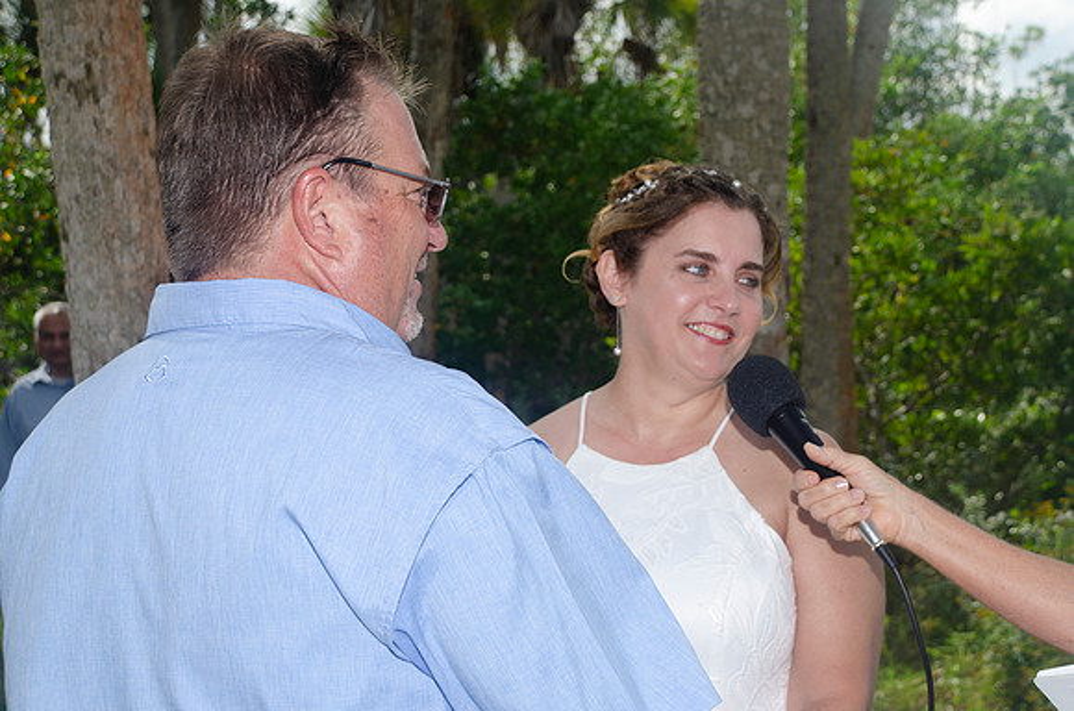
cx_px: 537
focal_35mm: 78
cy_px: 356
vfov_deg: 17.4
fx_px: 2322
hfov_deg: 26.0
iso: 100
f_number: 9
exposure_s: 1/250
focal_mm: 52
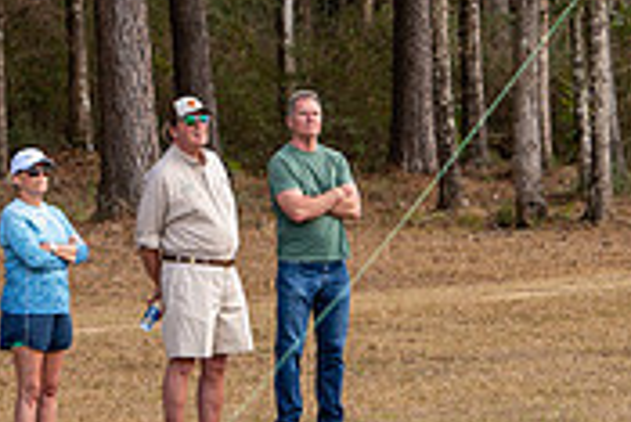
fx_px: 6508
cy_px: 32
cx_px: 115
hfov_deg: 5.5
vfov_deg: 3.7
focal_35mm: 371
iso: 160
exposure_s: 1/160
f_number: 5.6
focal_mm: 112
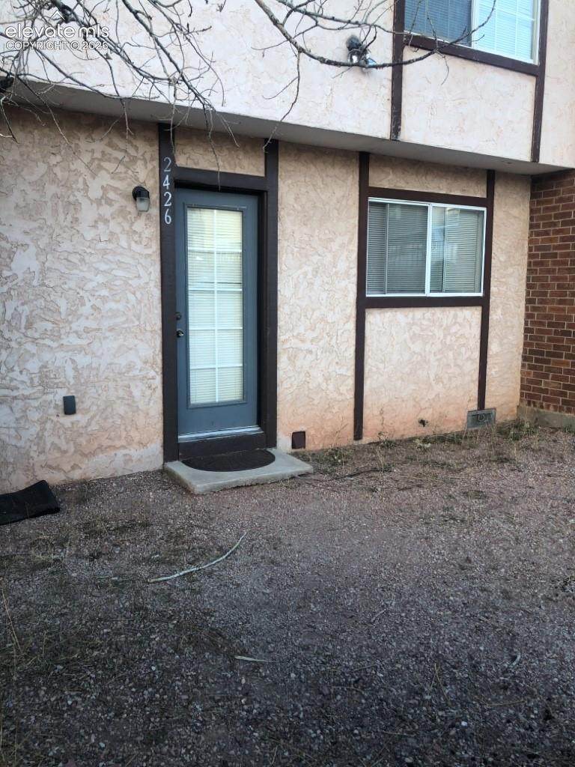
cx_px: 288
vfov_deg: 63.4
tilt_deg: -8.1
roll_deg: +0.8
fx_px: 620
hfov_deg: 49.7
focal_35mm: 28
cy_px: 384
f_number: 1.8
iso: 20
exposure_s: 1/193
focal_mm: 3.99
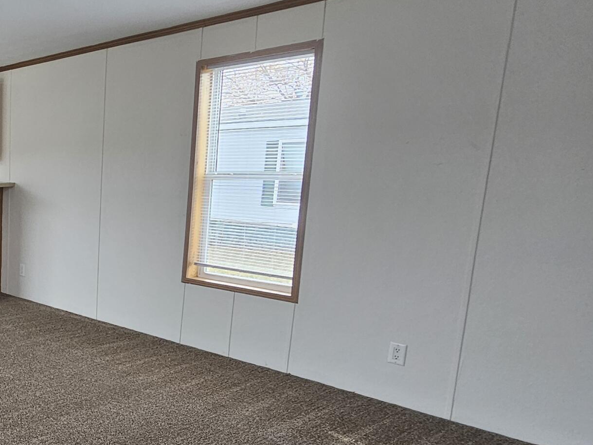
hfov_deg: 41.6
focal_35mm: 32
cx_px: -95
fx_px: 548
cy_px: 264
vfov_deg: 44.0
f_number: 2.2
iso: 100
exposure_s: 1/60
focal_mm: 2.2
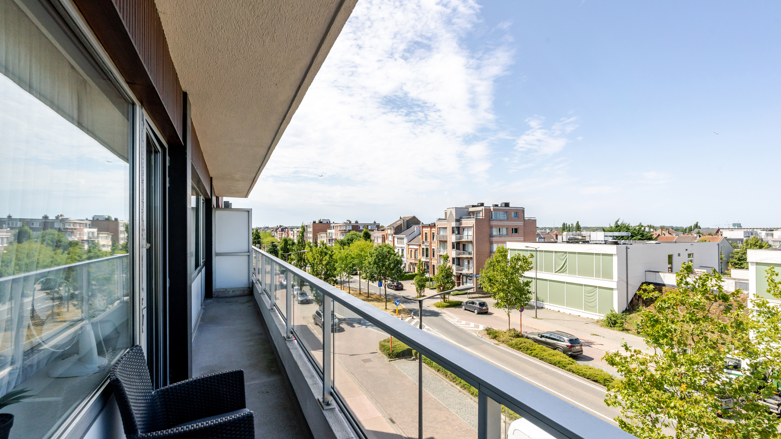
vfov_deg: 63.8
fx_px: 352
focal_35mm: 17
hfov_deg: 95.9
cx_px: 387
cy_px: 239
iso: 800
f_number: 11
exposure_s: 1/800
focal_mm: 16
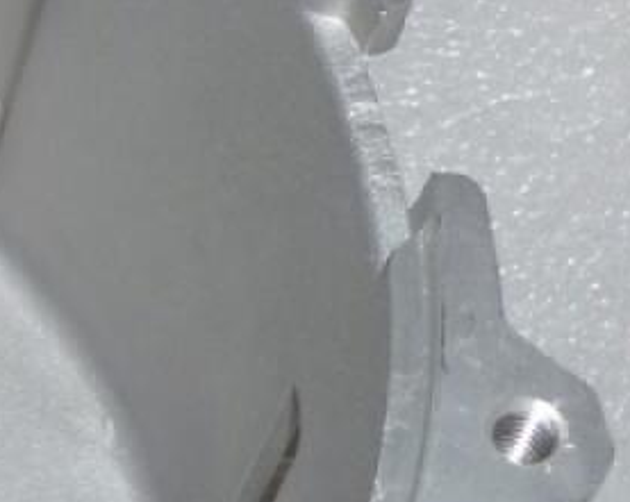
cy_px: 629
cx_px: -705
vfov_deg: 9.6
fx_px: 2943
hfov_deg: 10.9
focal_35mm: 158
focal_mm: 5
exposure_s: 1/30
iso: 100
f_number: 3.3
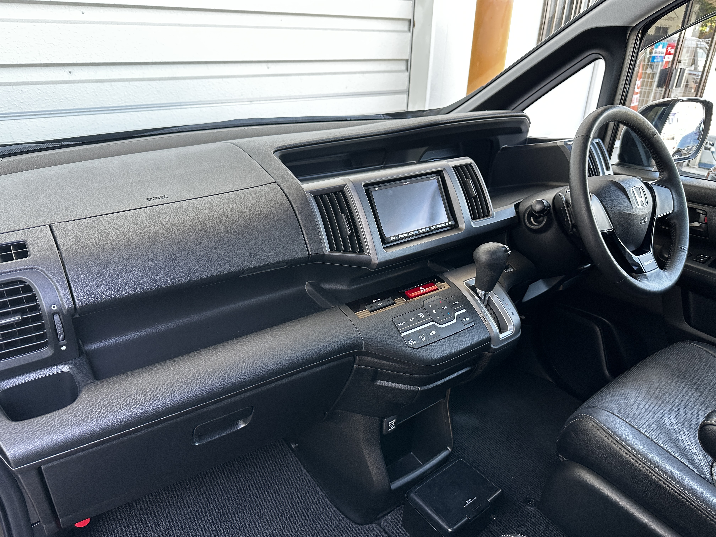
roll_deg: -2.2
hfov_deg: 71.6
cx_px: 358
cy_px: 268
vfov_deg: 56.8
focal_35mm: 24
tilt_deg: -24.1
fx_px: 496
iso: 200
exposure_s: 1/121
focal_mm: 6.86
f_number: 1.78
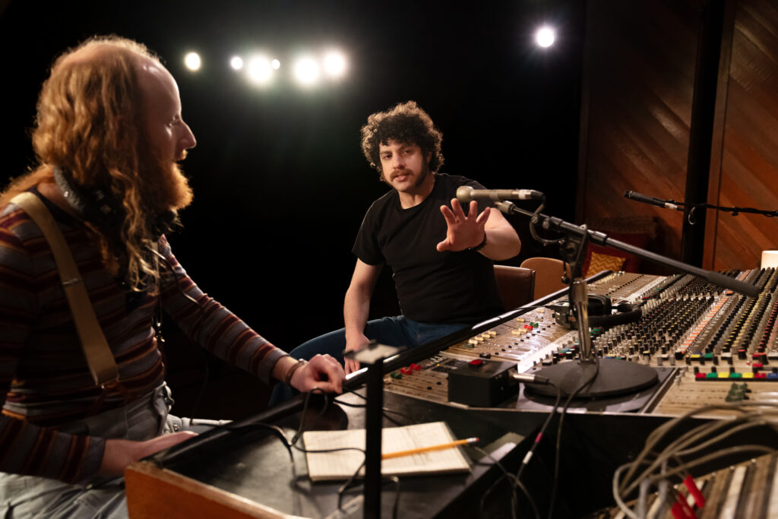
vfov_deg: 41.1
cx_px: 389
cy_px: 260
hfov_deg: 58.7
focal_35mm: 32
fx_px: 692
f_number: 3.5
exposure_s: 1/250
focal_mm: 32
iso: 2500
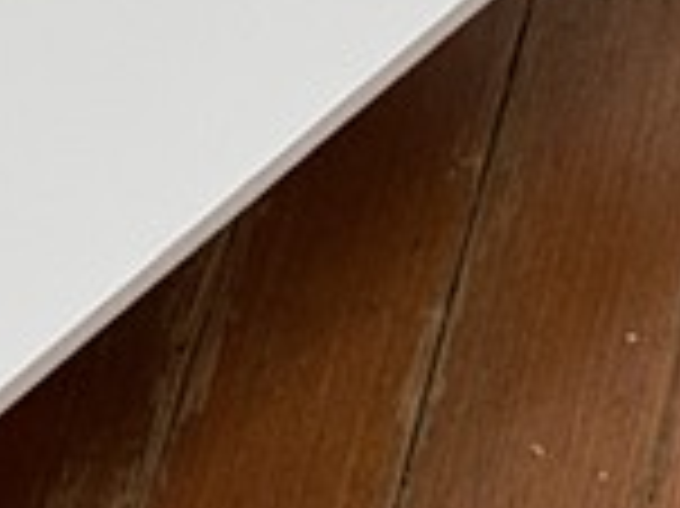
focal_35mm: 204
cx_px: -450
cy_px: -139
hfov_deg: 9.3
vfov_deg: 7.2
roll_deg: +6.2
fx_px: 4004
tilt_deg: -43.6
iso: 50
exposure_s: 1/135
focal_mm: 6.8
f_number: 1.8
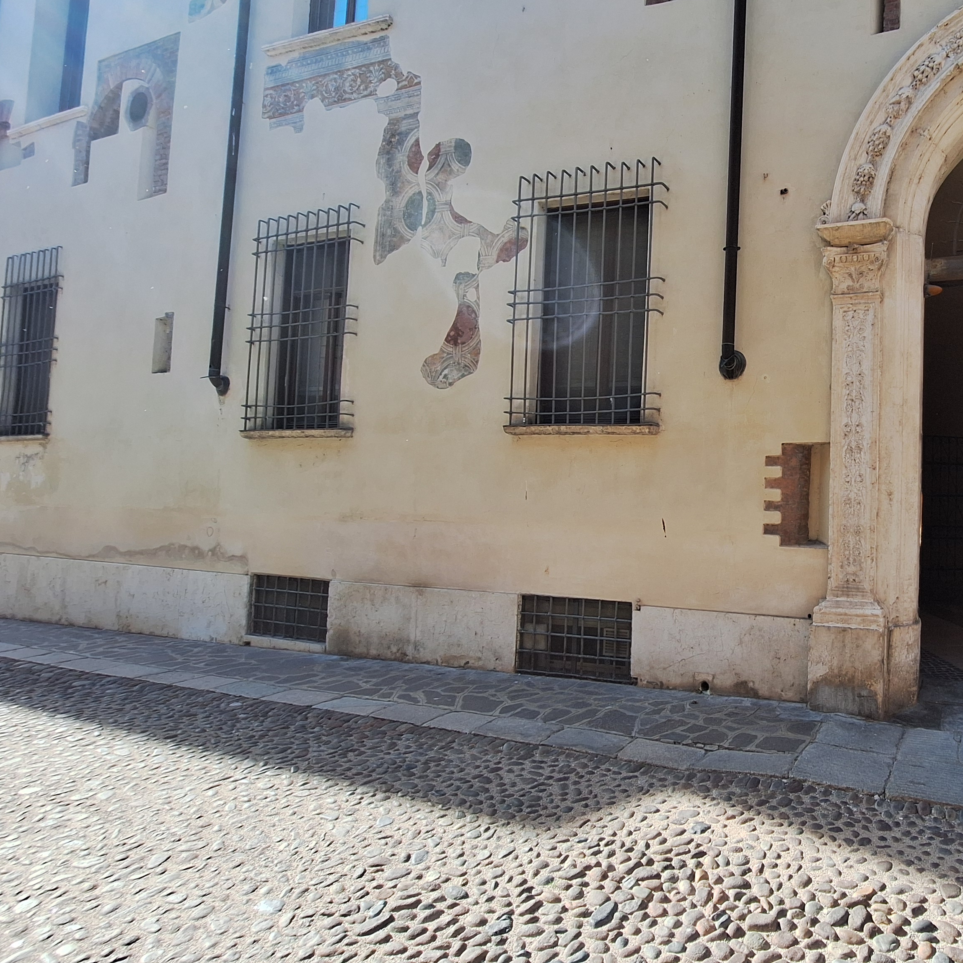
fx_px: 629
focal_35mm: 20
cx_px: 797
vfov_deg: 74.8
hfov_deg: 66.5
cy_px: 484
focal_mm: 1.74
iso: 40
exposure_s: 1/408
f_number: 2.2
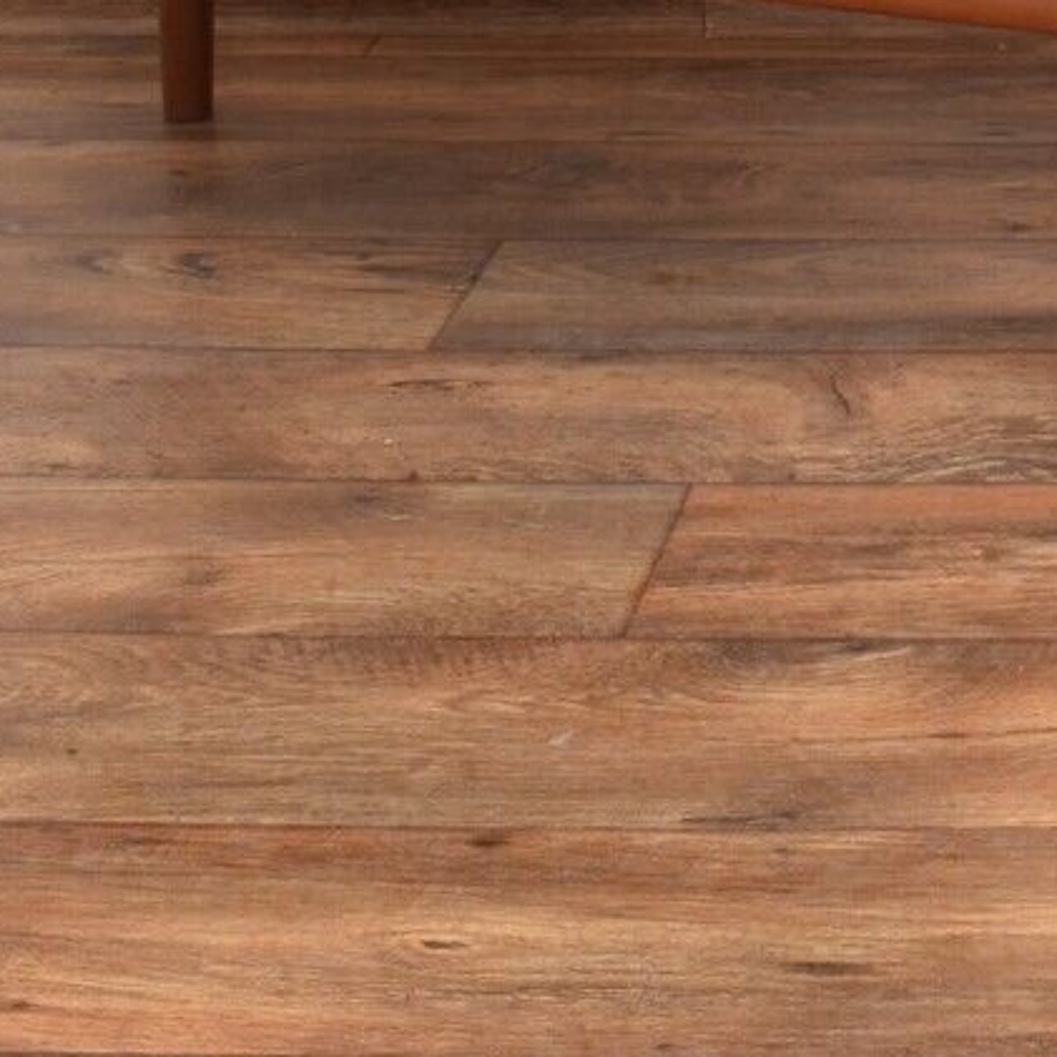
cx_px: 1529
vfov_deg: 15.0
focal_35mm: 109
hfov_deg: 15.0
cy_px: -456
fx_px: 3766
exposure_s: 3
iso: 100
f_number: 22
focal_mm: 18
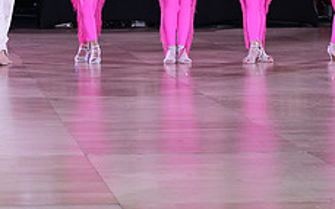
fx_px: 1086
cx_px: -10
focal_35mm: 119
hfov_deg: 17.1
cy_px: -49
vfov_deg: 10.8
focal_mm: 46
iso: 2500
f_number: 5
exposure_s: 1/250
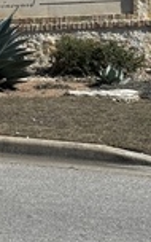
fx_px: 1060
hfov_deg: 8.1
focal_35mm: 161
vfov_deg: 12.9
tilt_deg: -1.1
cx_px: 56
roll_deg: +1.9
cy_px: 8
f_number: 1.78
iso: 64
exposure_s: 1/5000
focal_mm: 6.86
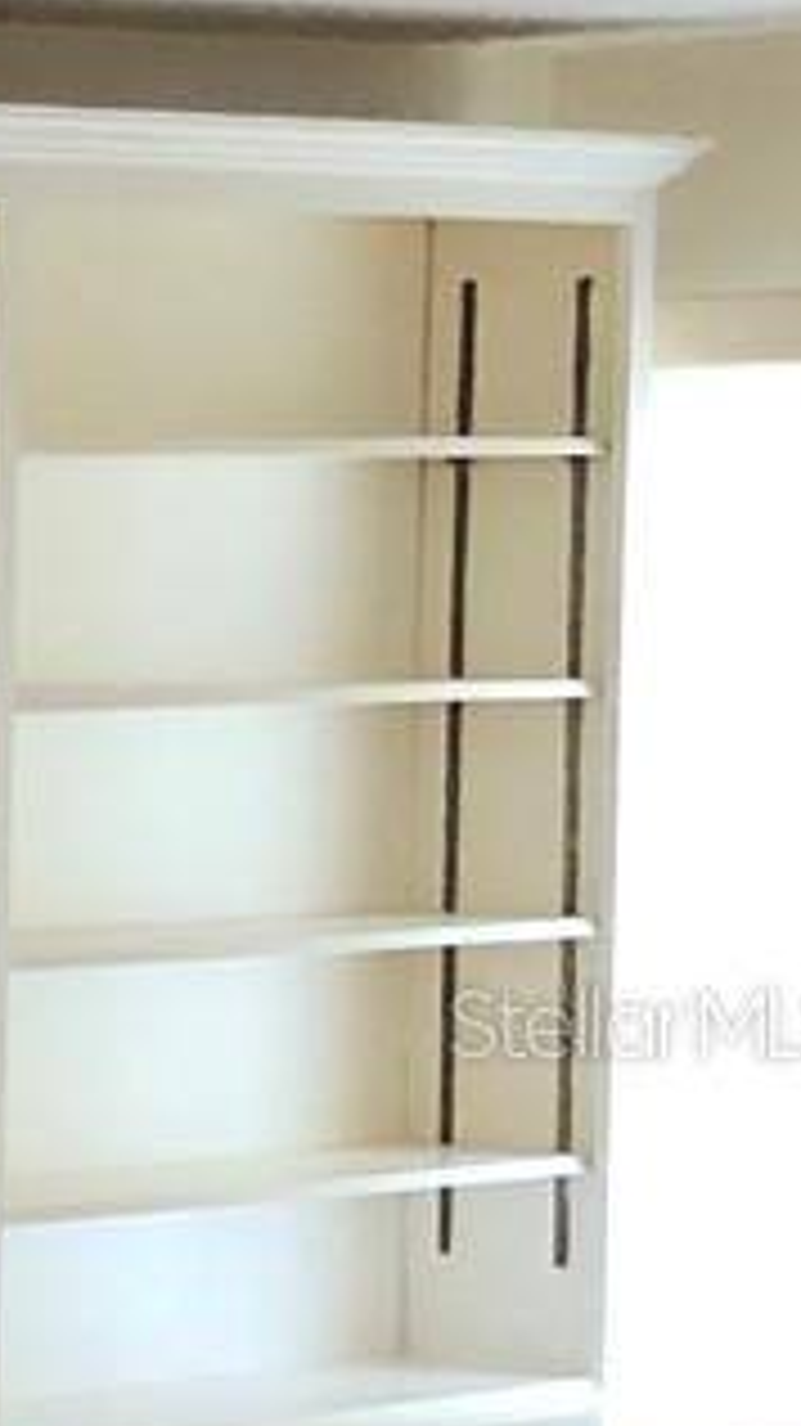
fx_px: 5823
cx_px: -2727
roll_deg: +1.8
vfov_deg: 13.9
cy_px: 1021
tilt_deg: -4.9
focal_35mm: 154
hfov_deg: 6.1
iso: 50
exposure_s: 1/15
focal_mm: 4
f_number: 1.8
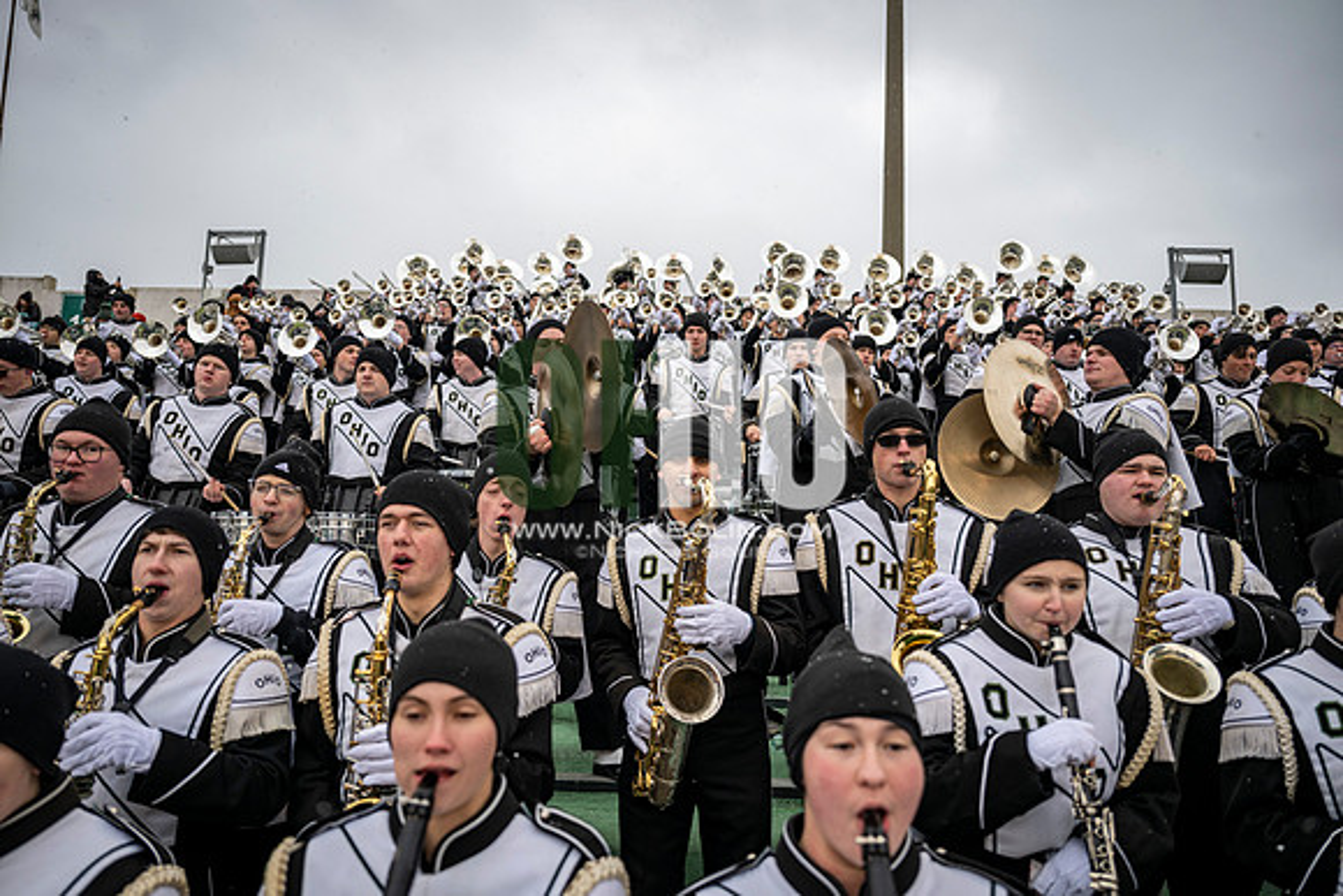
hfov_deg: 73.7
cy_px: 448
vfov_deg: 53.2
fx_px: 896
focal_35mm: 24
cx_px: 672
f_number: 2.8
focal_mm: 24
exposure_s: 1/500
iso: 160
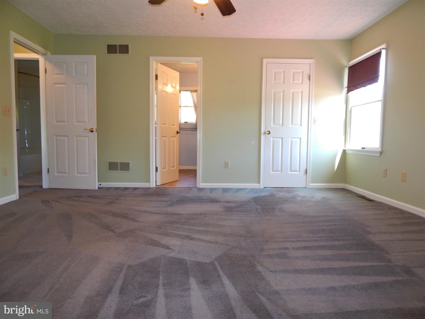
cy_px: 160
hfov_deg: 73.9
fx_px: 282
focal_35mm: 23
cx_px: 212
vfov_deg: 58.9
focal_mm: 4
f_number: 3
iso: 200
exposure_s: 1/30
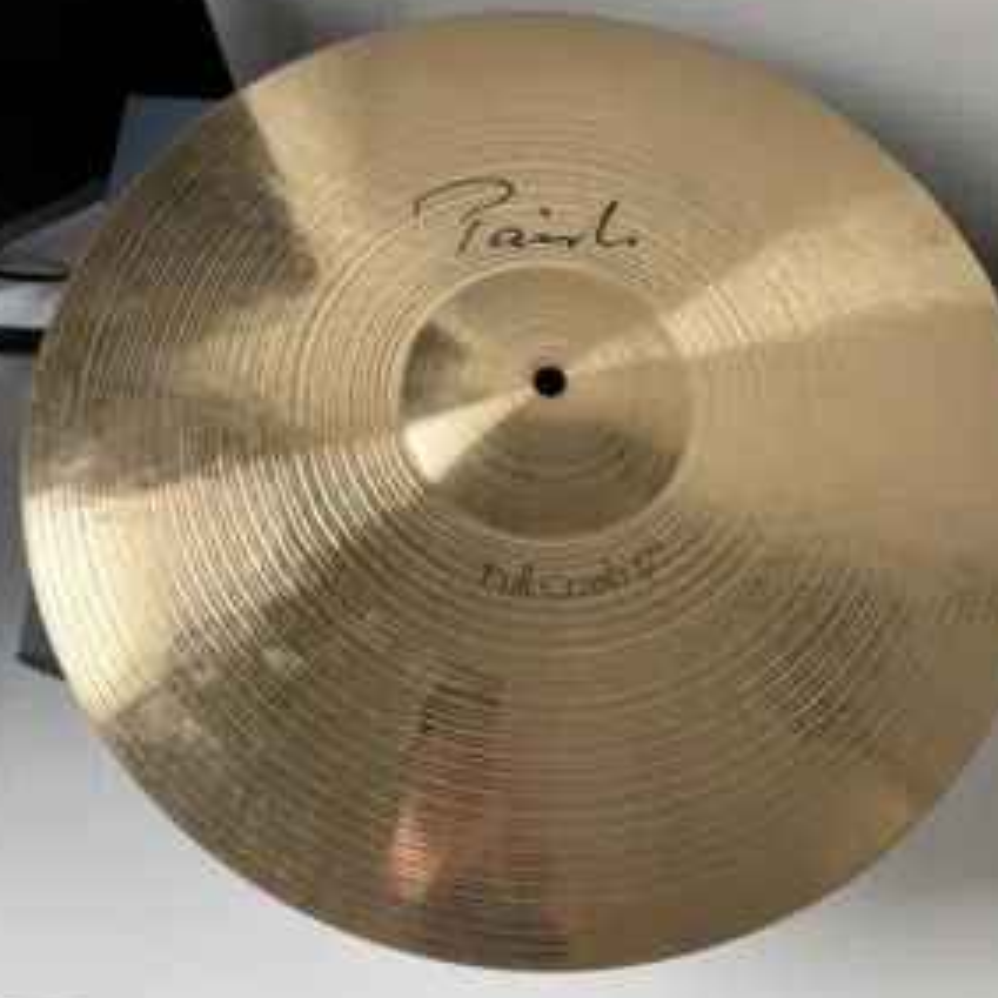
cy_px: 483
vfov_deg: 54.0
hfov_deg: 54.0
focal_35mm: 30
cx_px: 504
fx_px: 979
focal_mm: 6.76
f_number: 1.78
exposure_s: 1/121
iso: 100
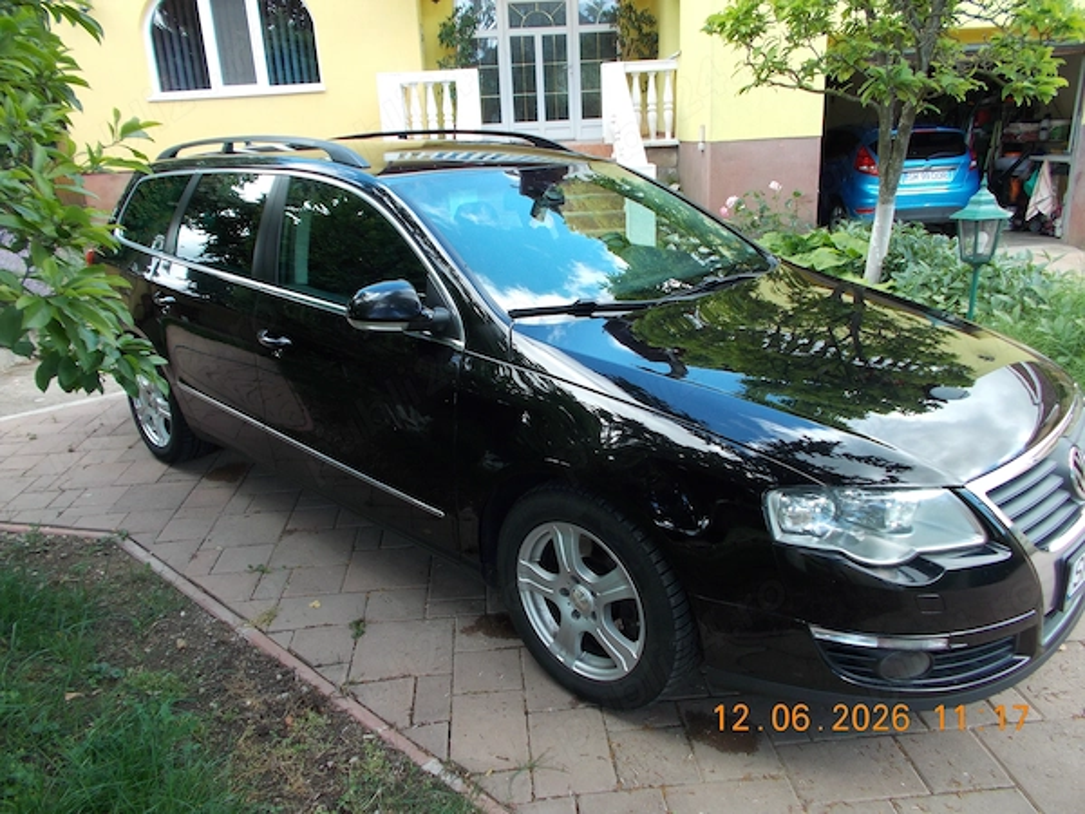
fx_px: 815
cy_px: 407
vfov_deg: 53.1
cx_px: 542
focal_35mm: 26
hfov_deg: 67.3
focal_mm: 4.6
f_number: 3.2
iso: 80
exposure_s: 1/80
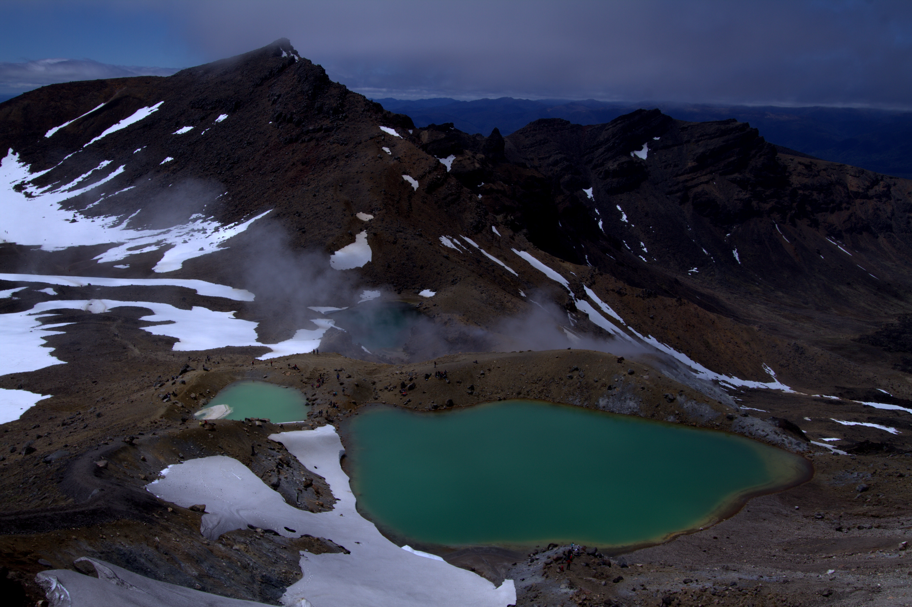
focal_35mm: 34
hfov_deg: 55.8
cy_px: 304
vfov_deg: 38.9
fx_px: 861
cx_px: 456
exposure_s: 1/250
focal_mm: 22
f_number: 13
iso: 100
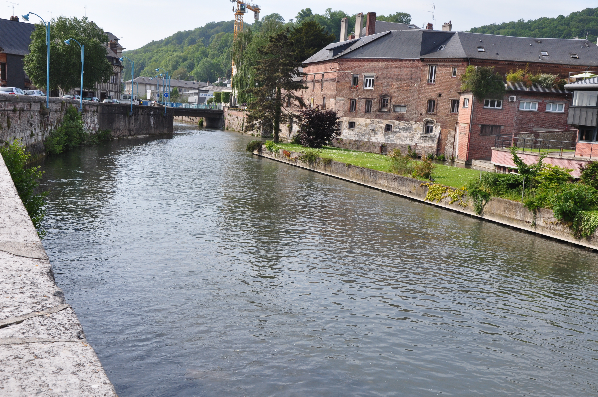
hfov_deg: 43.7
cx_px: 299
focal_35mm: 45
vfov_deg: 29.8
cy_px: 198
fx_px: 747
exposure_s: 1/400
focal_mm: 30
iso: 400
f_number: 11
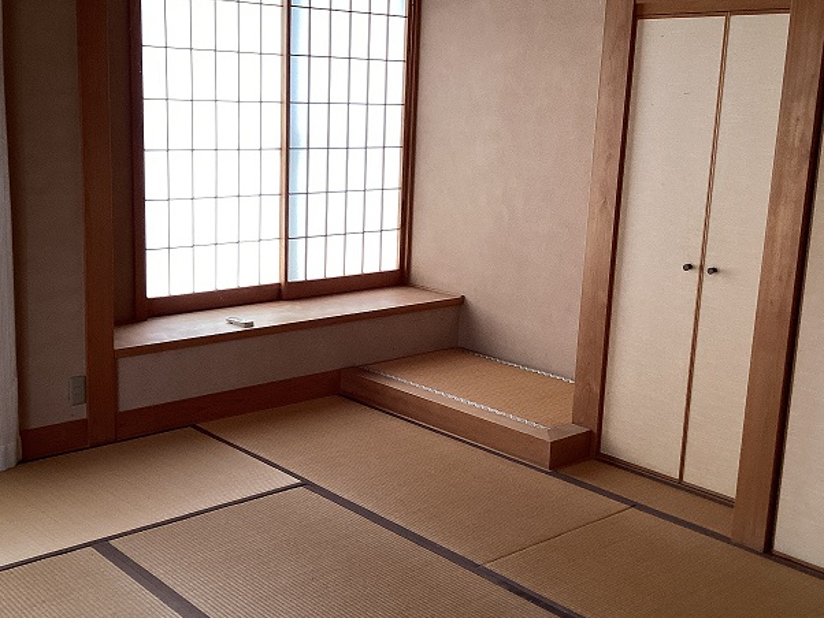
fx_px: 1000
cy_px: 305
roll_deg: -2.3
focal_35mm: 42
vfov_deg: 34.4
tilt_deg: -13.0
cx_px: 352
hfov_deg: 44.7
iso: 64
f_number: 2.4
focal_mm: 3.3
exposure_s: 1/60
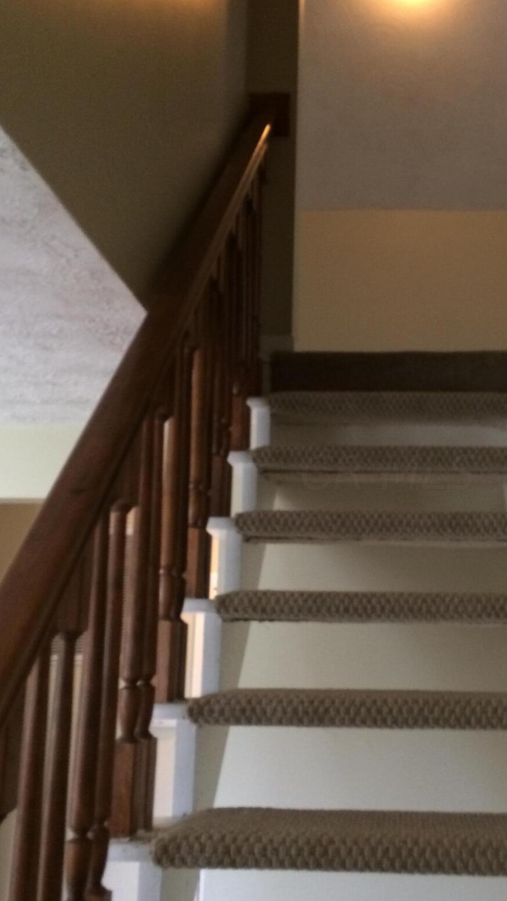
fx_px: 1004
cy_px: 473
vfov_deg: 48.3
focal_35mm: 42
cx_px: 389
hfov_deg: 27.9
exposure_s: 1/30
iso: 200
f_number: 2.2
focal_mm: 4.12
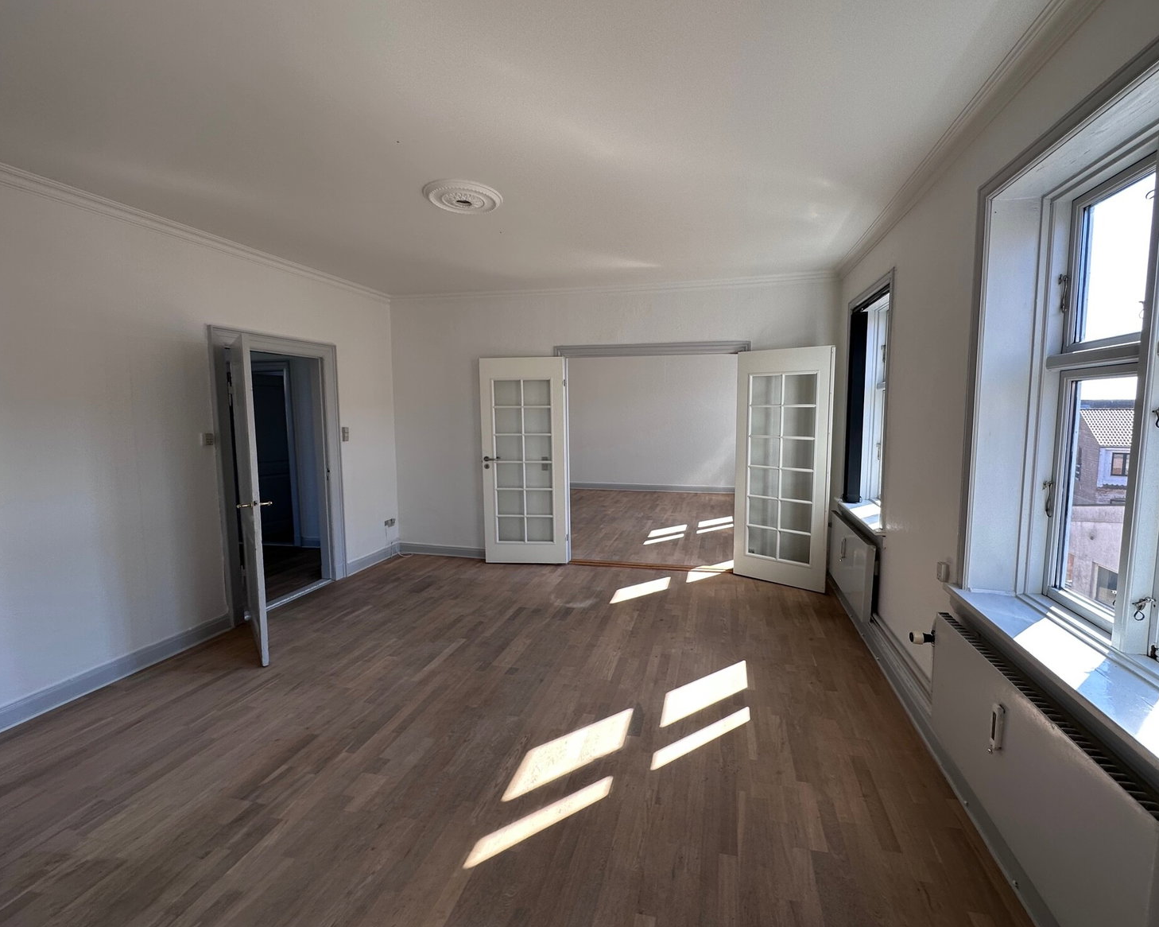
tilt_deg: -5.4
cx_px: 620
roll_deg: +0.1
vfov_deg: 84.0
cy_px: 457
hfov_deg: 96.6
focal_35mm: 15
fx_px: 514
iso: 40
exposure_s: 1/157
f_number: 2.2
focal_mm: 2.22
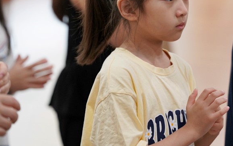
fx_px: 2025
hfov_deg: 6.6
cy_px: 39
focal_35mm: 319
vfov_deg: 4.1
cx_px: 182
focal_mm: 200
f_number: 4
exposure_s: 1/250
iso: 2500
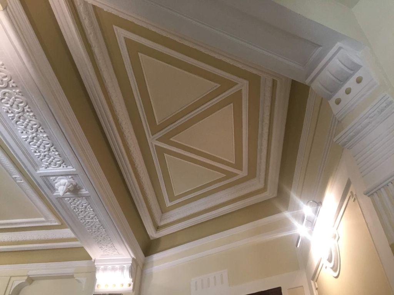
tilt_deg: +43.1
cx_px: 197
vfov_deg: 48.2
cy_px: 148
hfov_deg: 61.7
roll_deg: -0.2
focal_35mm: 29
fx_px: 330
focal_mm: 4.15
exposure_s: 1/33
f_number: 2.2
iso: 64
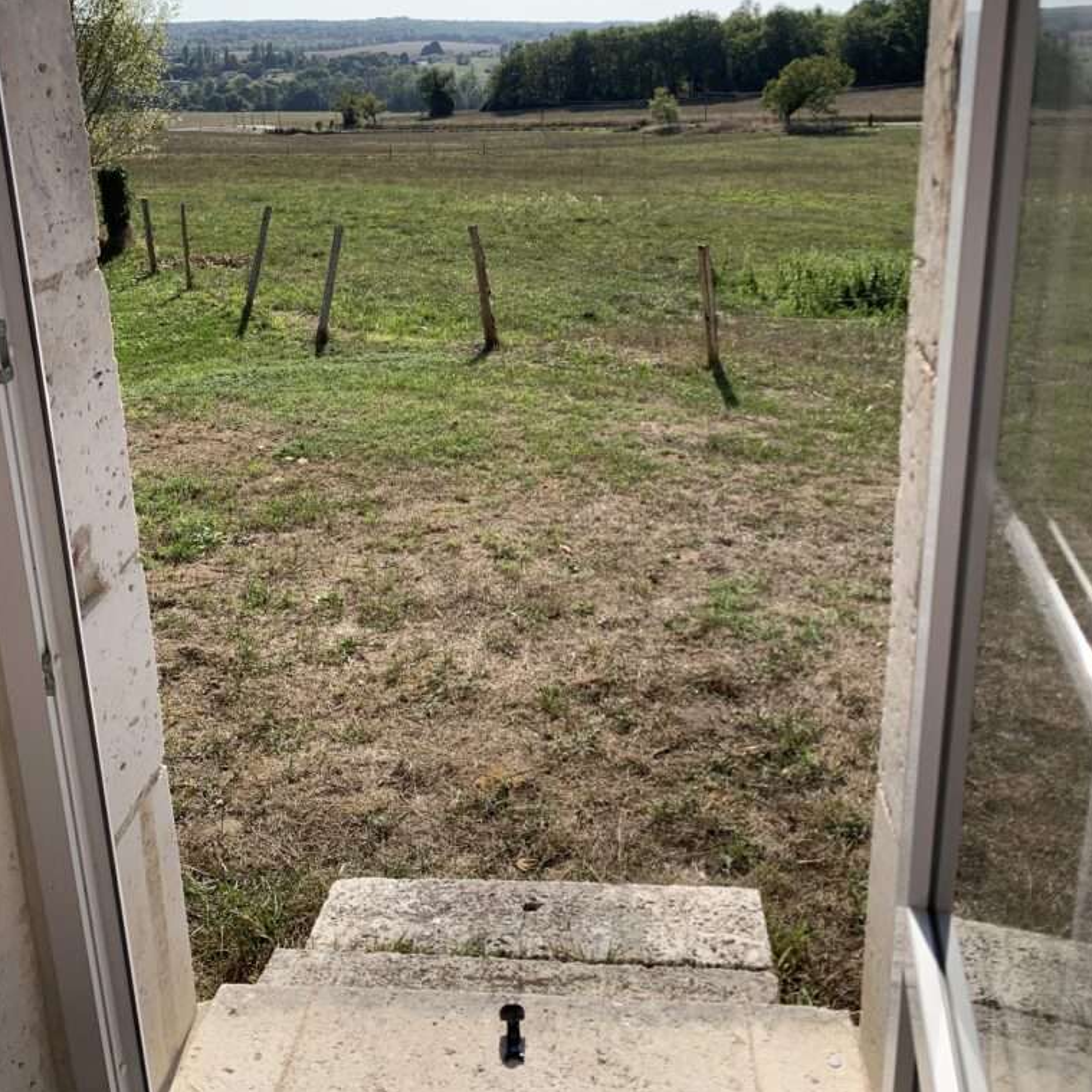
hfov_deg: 52.5
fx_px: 1106
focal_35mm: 31
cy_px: 386
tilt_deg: -15.7
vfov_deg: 51.8
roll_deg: +1.8
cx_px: 548
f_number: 1.8
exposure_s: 1/1468
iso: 25
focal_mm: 4.25
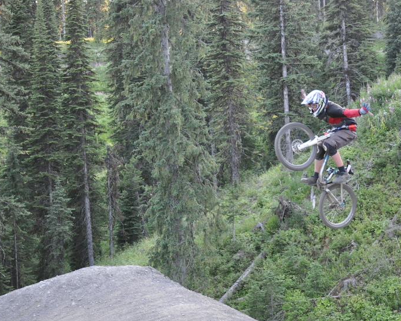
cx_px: 226
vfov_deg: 24.2
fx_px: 747
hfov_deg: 30.0
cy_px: 139
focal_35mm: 63
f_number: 4.2
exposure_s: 1/320
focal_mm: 30
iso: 1600
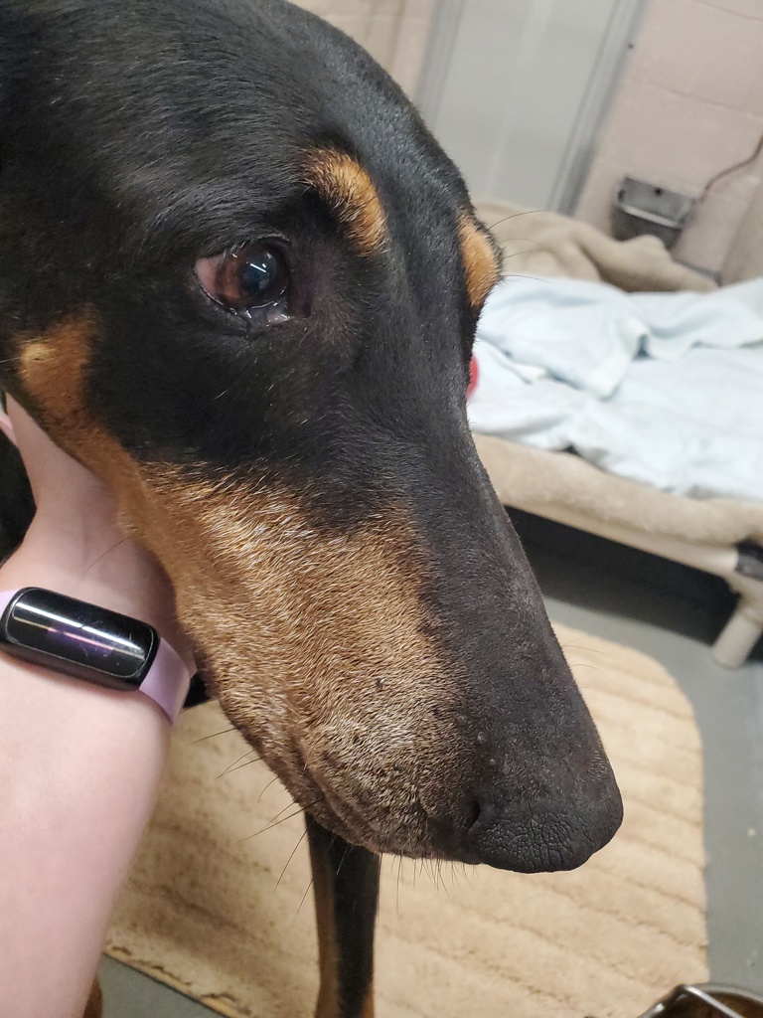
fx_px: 764
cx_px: 382
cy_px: 509
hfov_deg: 53.1
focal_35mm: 26
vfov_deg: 67.3
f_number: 2.4
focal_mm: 4.3
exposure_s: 1/120
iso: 640
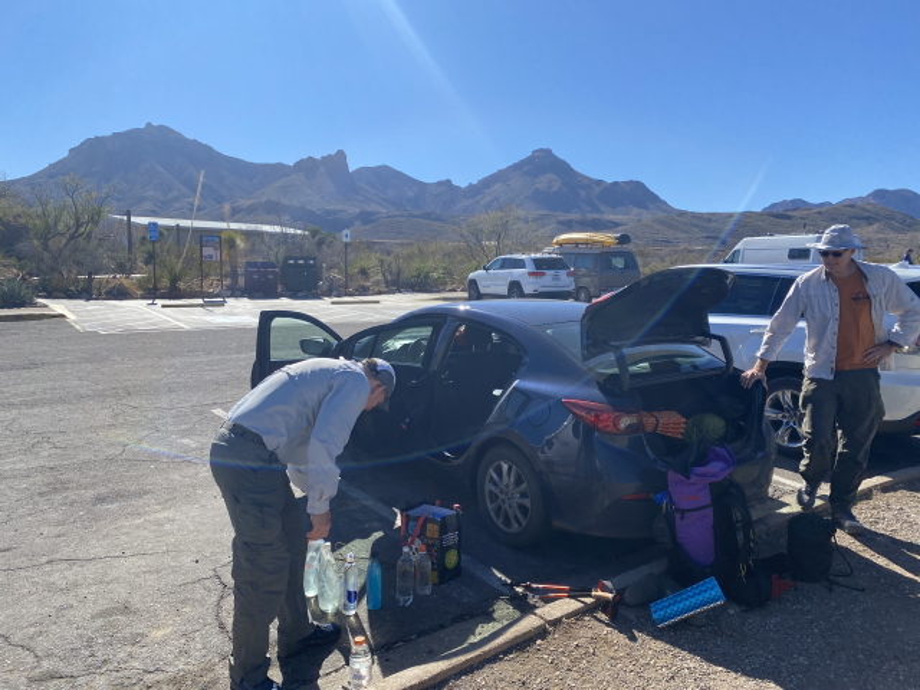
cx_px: 460
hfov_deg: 67.3
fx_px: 691
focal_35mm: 26
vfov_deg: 53.1
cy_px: 345
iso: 32
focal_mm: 4.25
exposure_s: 1/2967
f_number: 1.8
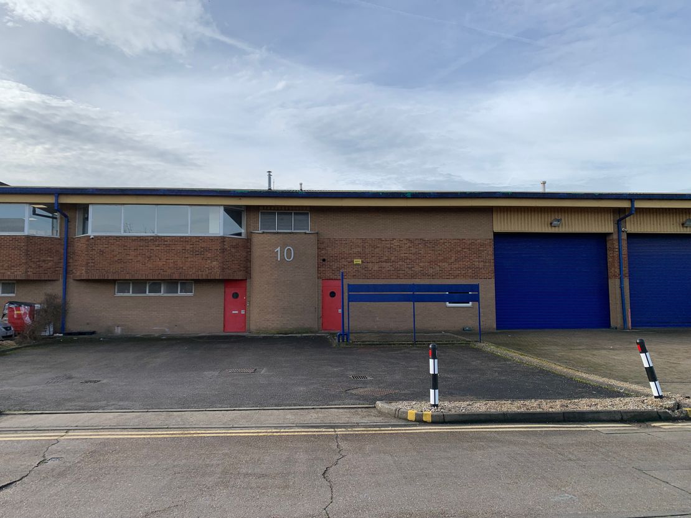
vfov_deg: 53.1
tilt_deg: +3.9
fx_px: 519
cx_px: 346
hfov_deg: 67.3
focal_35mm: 26
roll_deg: +0.5
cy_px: 259
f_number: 1.8
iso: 25
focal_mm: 4.25
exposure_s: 1/1748
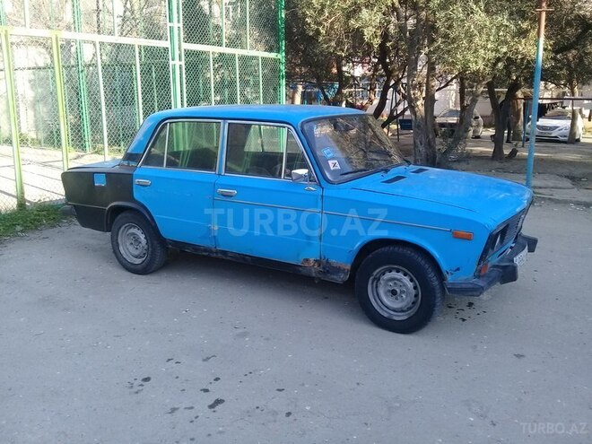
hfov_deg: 58.4
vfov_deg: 45.4
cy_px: 222
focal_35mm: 31
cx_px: 296
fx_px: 530
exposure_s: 1/198
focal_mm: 3.3
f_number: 2.2
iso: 50
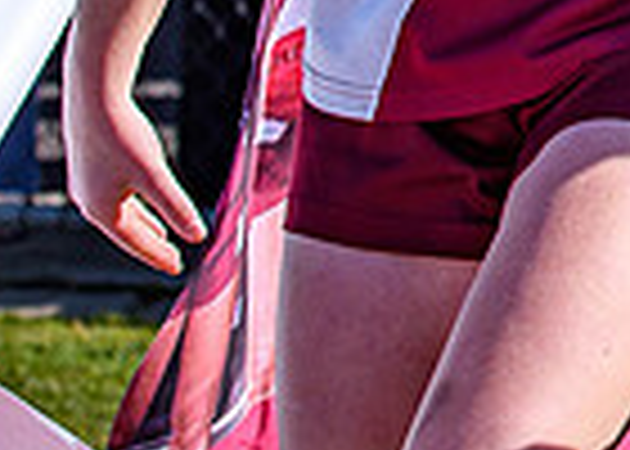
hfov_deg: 2.7
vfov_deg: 1.9
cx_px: 1797
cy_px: -443
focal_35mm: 751
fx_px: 13437
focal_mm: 78
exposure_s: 1/1600
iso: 250
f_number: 5.6
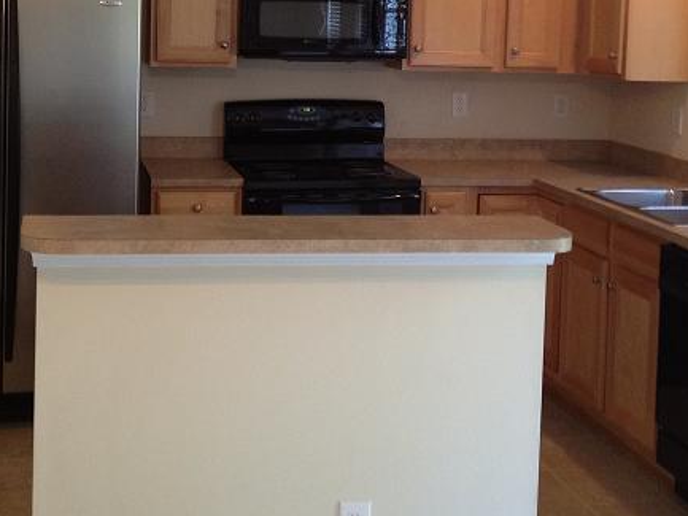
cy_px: 76
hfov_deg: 29.3
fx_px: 1312
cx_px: 262
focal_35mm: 66
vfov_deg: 21.9
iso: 125
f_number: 2.4
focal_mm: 4.28
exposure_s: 1/20
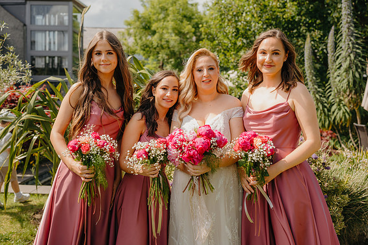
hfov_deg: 51.9
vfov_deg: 35.9
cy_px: 123
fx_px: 378
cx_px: 183
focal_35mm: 37
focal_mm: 35
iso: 100
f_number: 2.8
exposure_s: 1/800
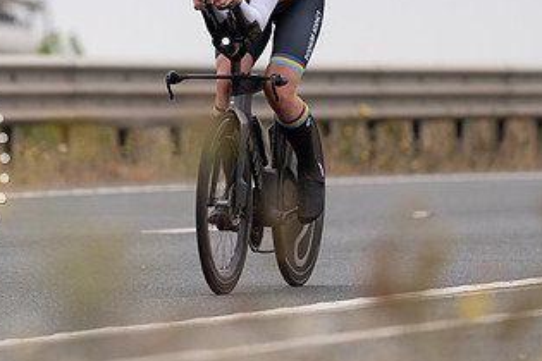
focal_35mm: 546
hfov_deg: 3.8
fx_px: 8220
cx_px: 187
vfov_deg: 2.5
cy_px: 50
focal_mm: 200
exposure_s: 1/800
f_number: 2.8
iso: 100
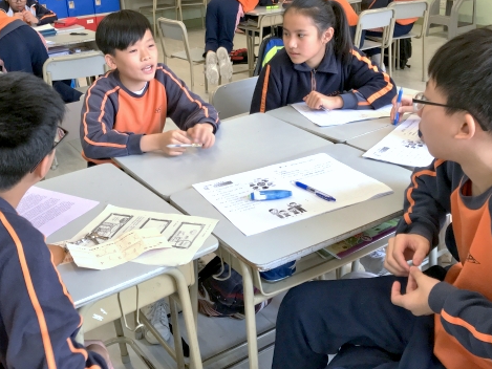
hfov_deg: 46.7
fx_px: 569
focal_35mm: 40
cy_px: 136
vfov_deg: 35.8
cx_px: 226
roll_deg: +2.9
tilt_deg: -20.0
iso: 40
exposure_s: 1/33
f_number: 1.8
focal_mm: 3.99
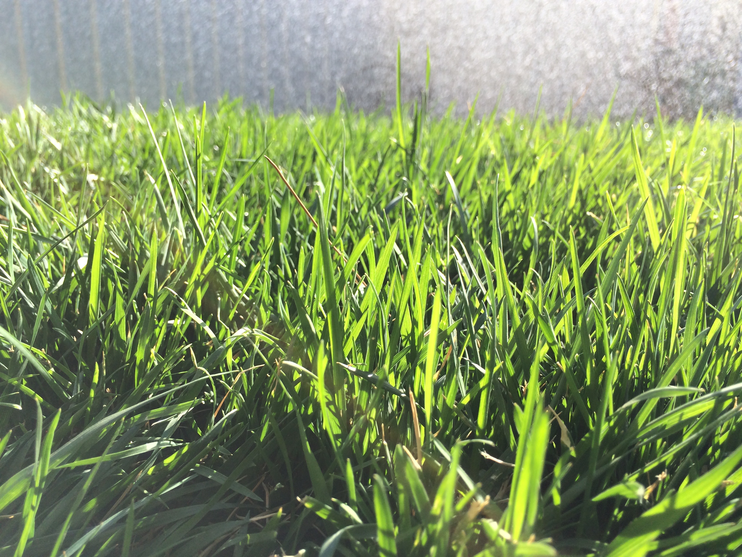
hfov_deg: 60.0
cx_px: 371
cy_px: 278
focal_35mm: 30
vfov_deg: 46.8
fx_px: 643
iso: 32
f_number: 2.2
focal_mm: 4.12
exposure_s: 1/641
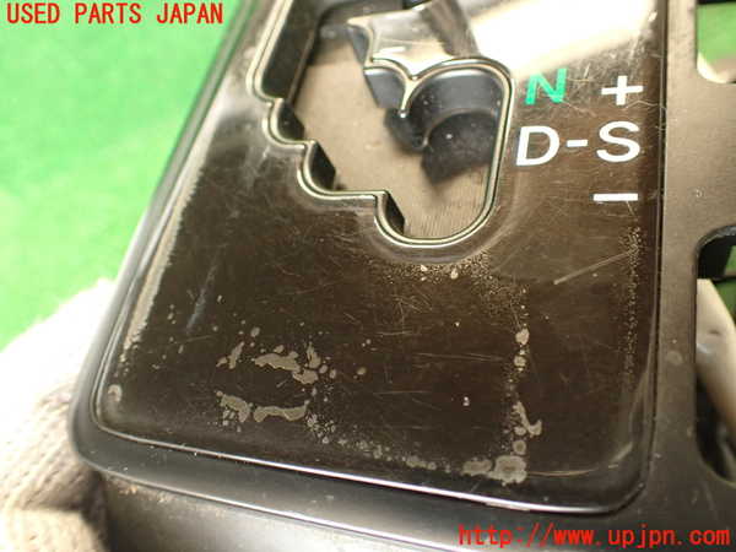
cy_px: 276
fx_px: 638
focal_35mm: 30
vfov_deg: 46.8
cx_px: 368
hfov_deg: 60.0
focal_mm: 5.4
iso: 400
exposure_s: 1/30
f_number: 2.3
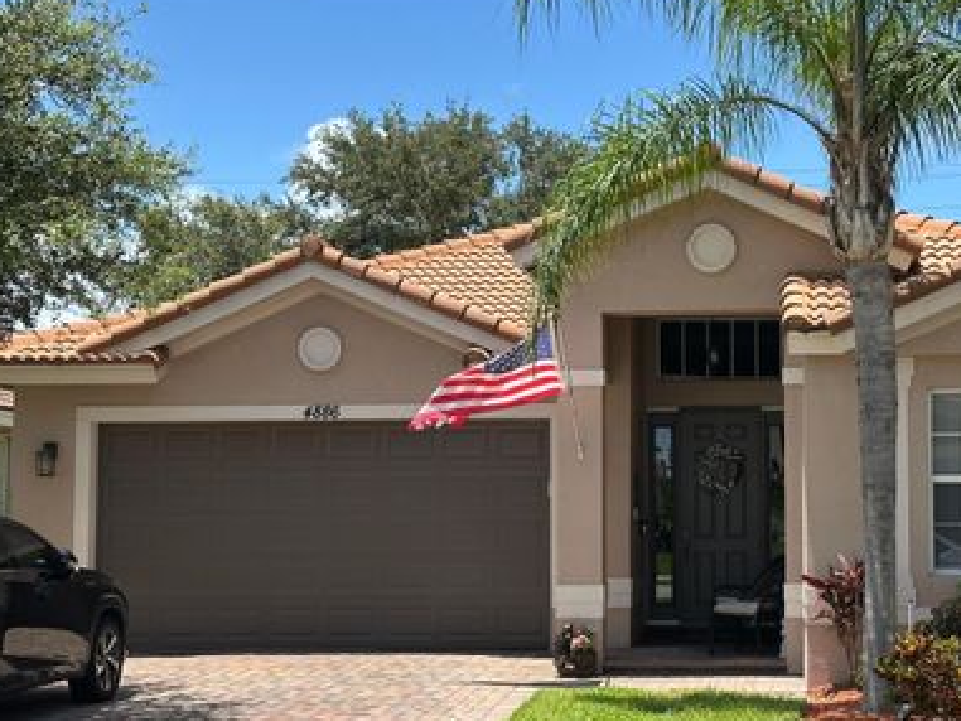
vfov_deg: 23.3
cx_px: 618
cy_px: 435
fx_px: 1750
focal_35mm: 63
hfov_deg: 30.5
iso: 64
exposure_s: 1/2358
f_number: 1.78
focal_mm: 6.86
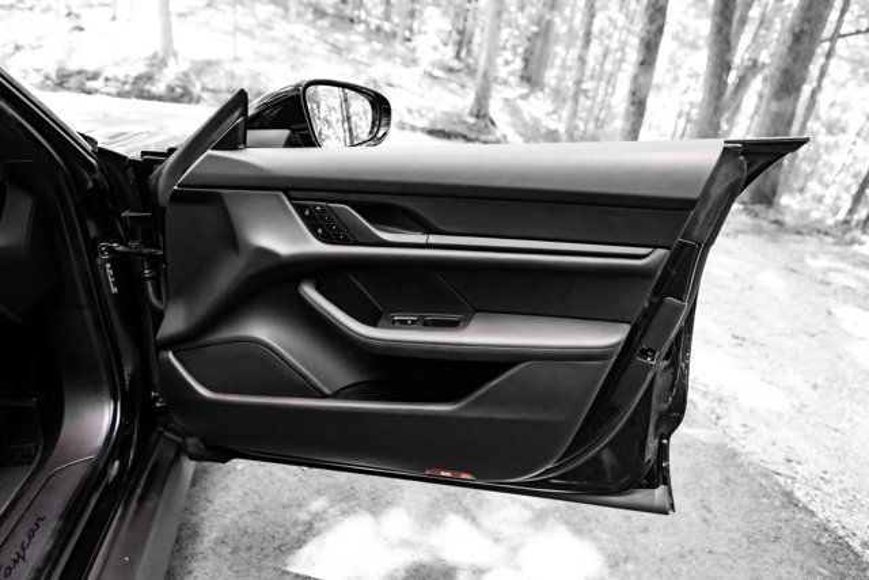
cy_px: 290
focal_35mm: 24
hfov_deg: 73.7
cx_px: 434
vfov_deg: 53.2
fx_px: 579
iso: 1000
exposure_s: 1/160
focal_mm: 24
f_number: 3.5
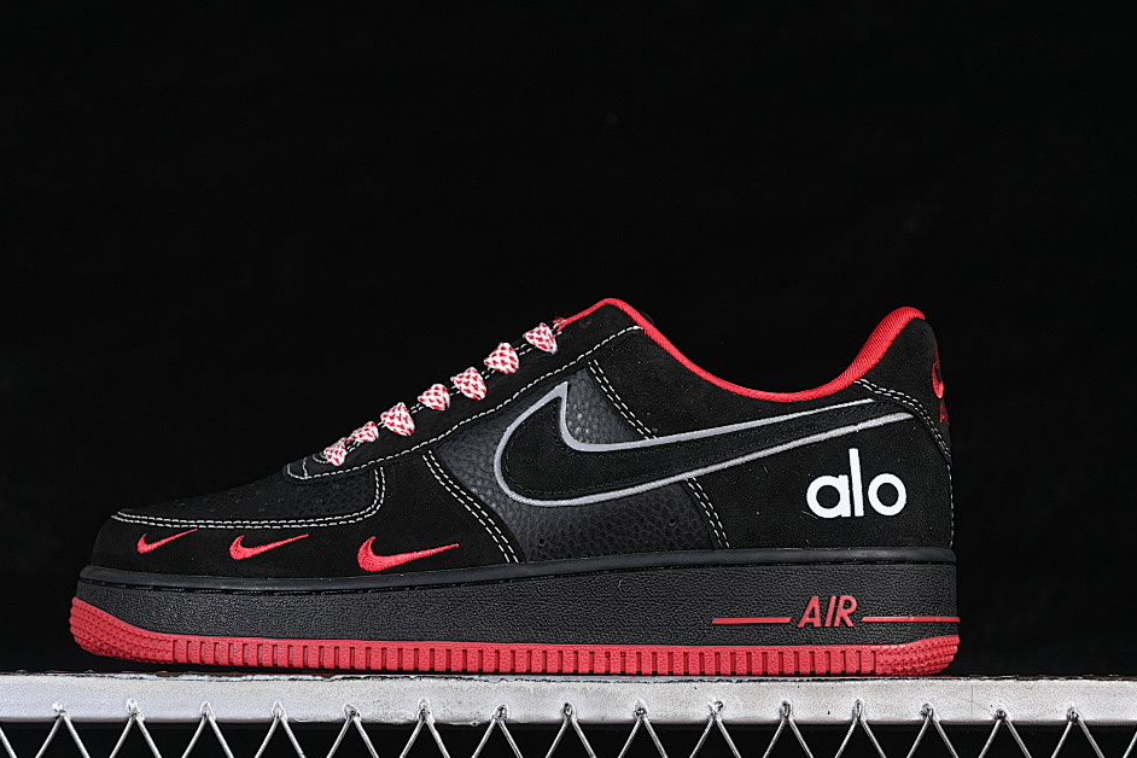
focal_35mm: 86
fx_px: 2716
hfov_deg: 23.6
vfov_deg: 15.9
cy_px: 406
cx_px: 532
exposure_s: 1/60
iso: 160
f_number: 6.3
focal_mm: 50
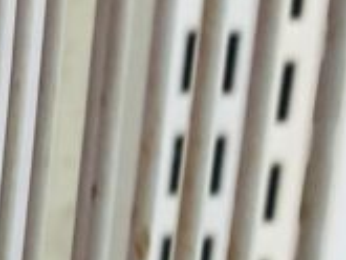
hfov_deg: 9.3
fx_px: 1891
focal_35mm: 189
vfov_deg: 7.4
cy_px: 591
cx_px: -486
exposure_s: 1/100
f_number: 1.8
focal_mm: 4.25
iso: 100
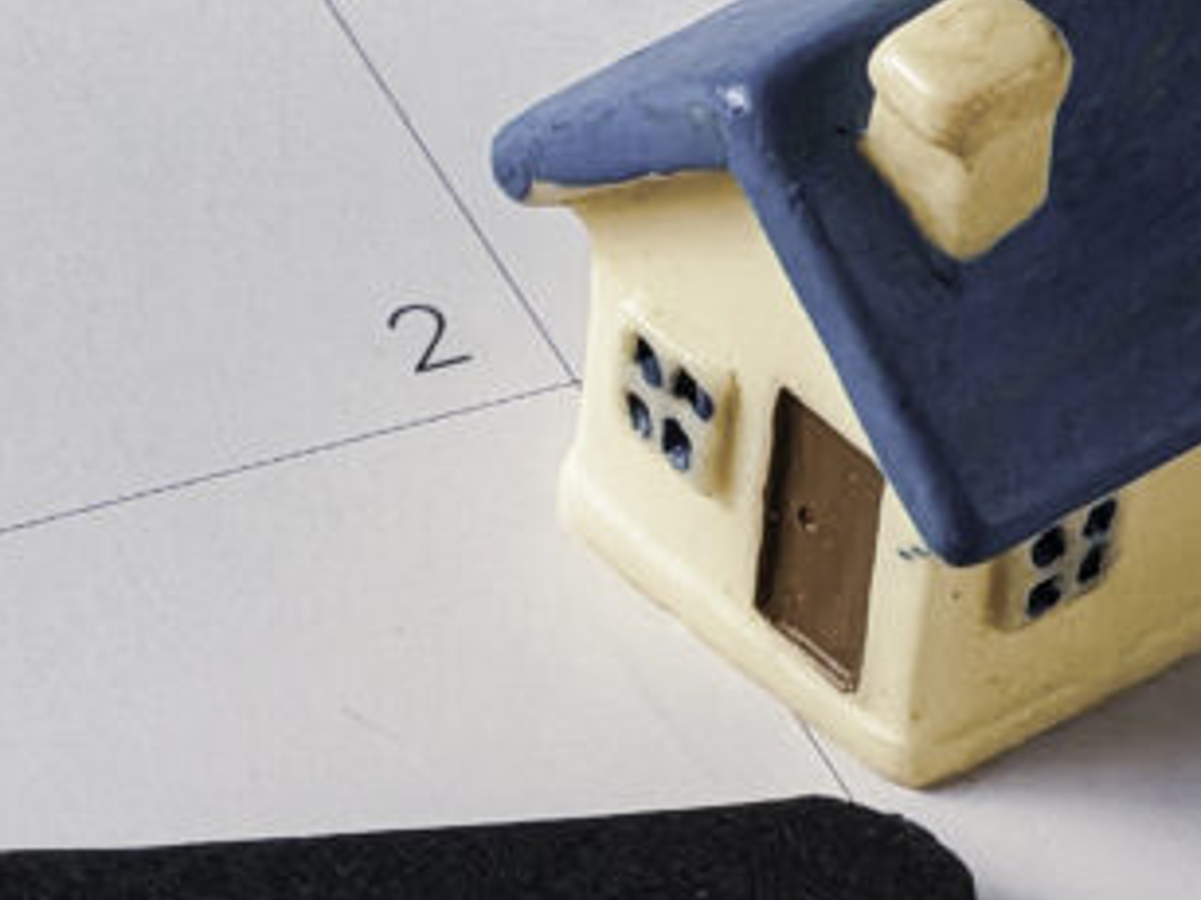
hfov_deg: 6.1
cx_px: 55
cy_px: 1002
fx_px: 11237
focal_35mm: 324
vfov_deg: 4.6
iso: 100
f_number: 2
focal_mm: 5.52
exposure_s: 1/100
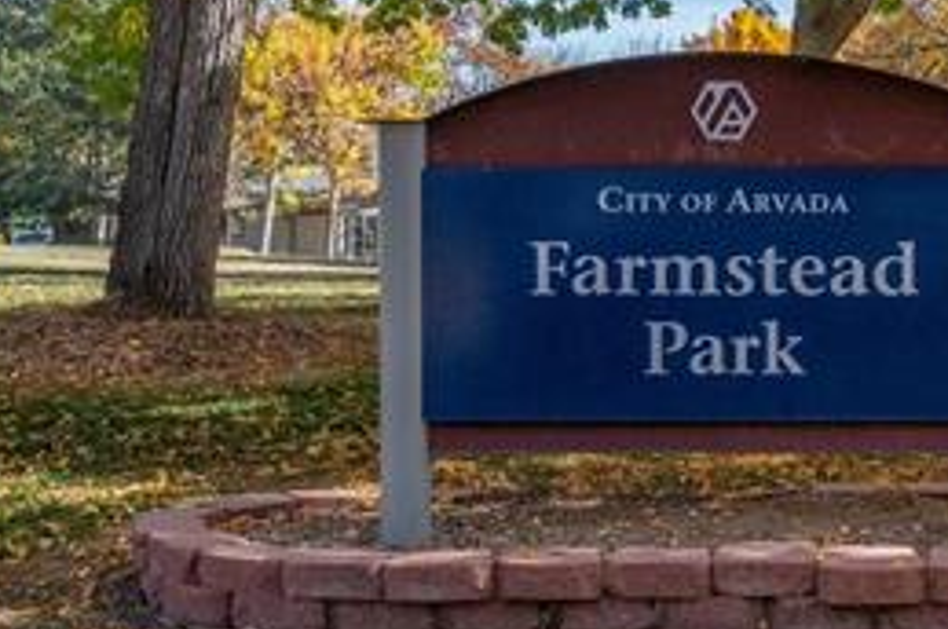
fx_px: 2242
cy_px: 254
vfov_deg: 16.0
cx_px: 889
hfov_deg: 23.1
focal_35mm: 85
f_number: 7.1
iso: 4000
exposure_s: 1/5000
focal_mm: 34.5
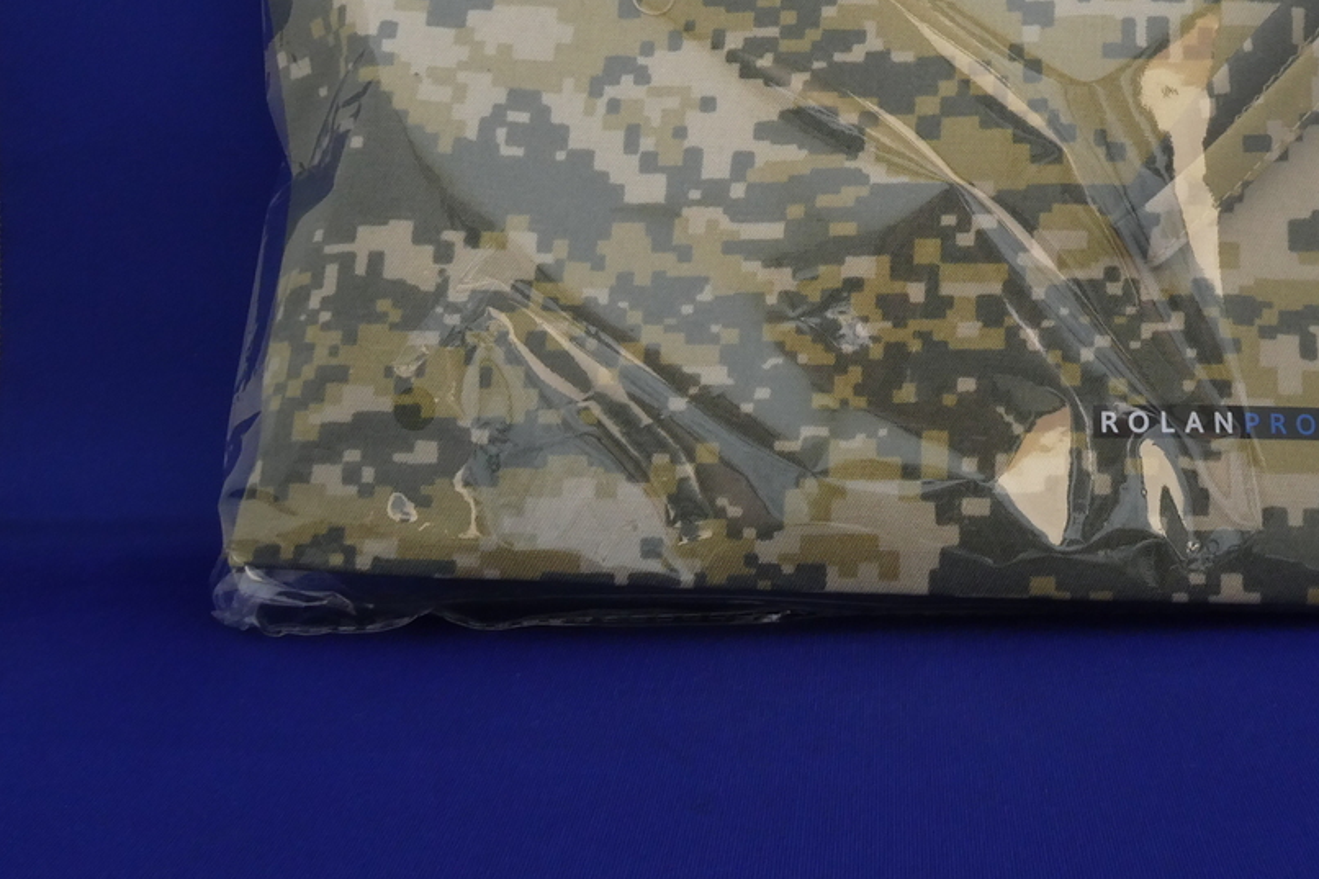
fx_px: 1758
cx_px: 930
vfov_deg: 27.5
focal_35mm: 48
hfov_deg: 40.4
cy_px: 172
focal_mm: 5.4
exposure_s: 1/8
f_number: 8
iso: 200
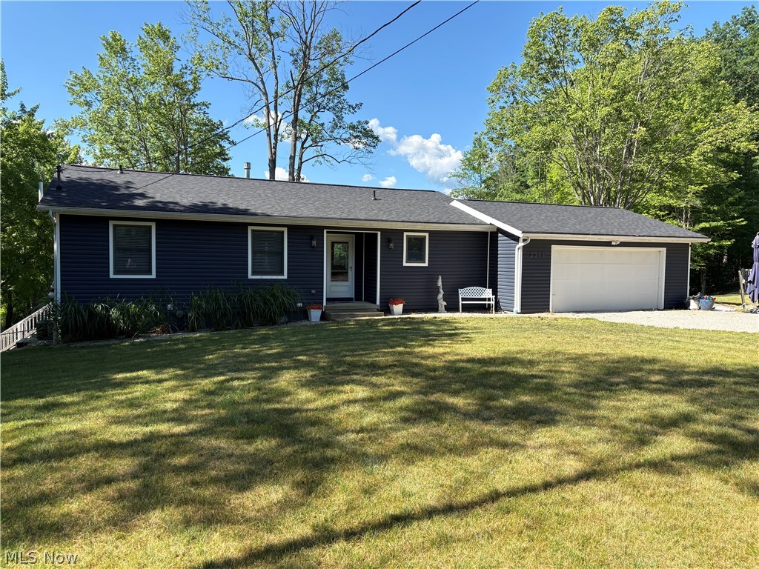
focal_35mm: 26
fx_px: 570
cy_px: 284
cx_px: 380
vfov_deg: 53.1
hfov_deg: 67.3
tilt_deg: -2.3
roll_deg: -0.5
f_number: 1.6
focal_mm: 5.96
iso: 50
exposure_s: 1/1337
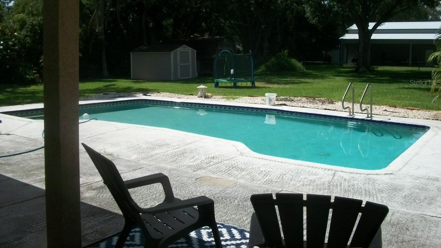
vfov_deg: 33.4
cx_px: 221
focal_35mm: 35
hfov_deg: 56.6
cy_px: 82
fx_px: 409
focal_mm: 5.7
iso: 80
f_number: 5.5
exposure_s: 1/500
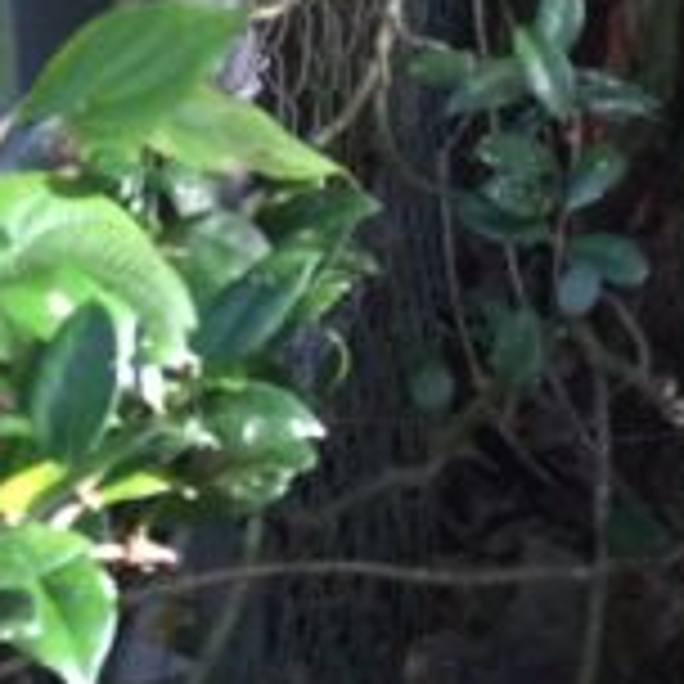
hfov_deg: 17.0
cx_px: 590
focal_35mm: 101
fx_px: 2258
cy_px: -194
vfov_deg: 16.3
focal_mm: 4.15
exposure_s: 1/30
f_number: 2.2
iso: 40
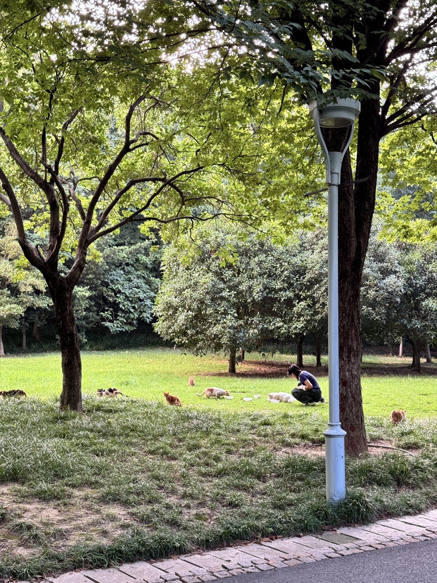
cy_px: 292
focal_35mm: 48
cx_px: 218
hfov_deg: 30.3
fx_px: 808
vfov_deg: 39.7
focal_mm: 6.76
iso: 160
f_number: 1.78
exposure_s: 1/60
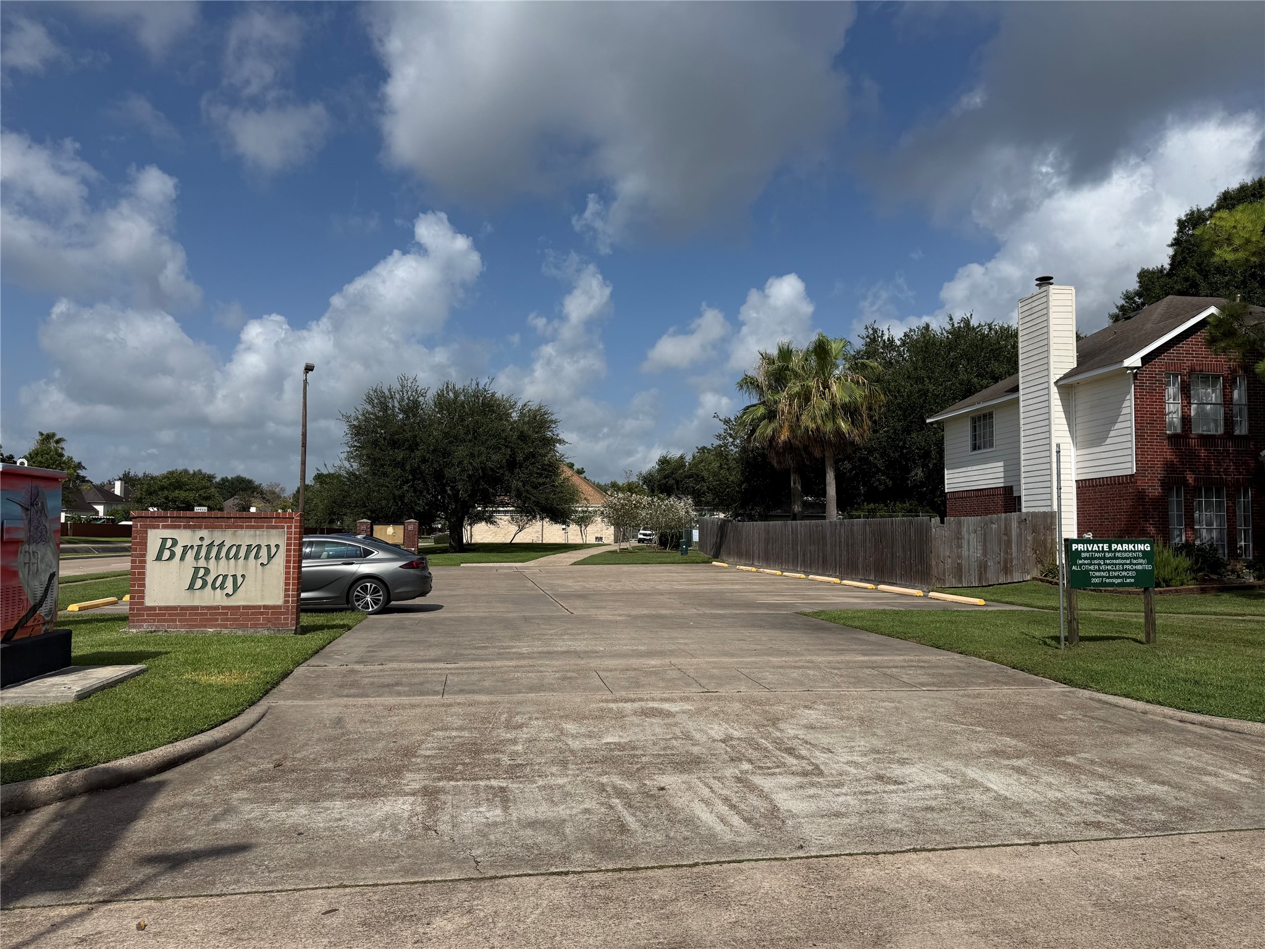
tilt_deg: +3.5
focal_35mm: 24
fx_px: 877
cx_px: 632
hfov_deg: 71.6
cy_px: 474
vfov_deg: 56.8
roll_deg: -0.9
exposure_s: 1/9091
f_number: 1.78
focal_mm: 6.76
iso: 80
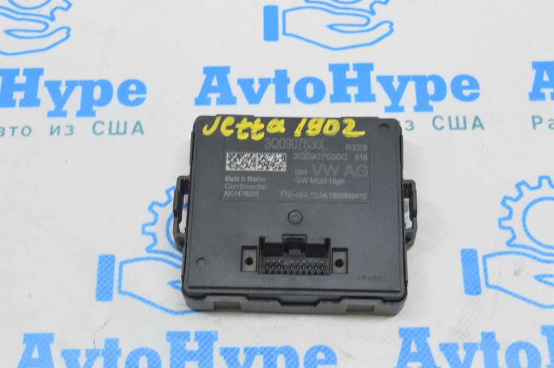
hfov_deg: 31.9
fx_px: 969
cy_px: 184
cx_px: 277
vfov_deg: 21.5
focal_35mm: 63
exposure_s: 1/20
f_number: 20
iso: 6400
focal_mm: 42
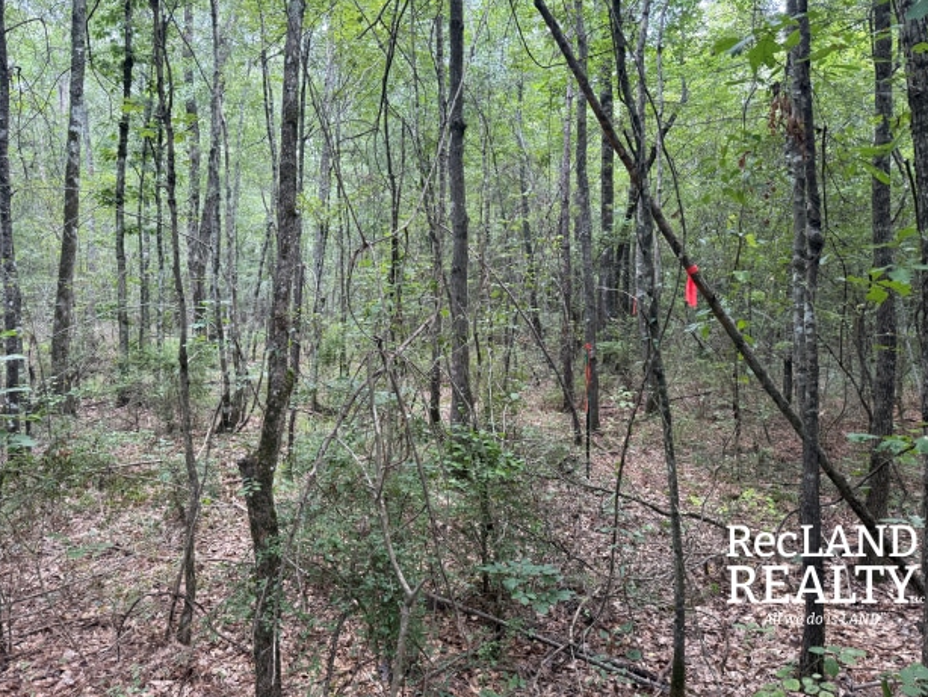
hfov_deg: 69.4
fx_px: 670
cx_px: 455
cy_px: 336
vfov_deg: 54.9
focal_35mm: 25
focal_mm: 6.76
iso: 200
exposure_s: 1/121
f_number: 1.78
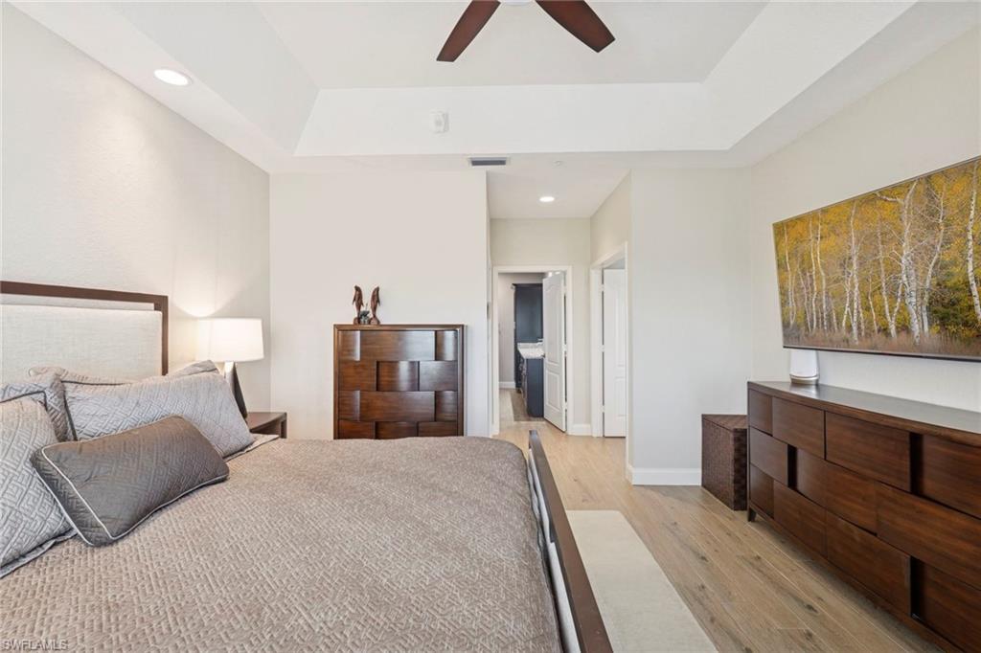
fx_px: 449
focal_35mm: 16
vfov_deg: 72.0
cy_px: 326
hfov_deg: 95.0
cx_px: 490
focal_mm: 16.5
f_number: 14
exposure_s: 1/6
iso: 400
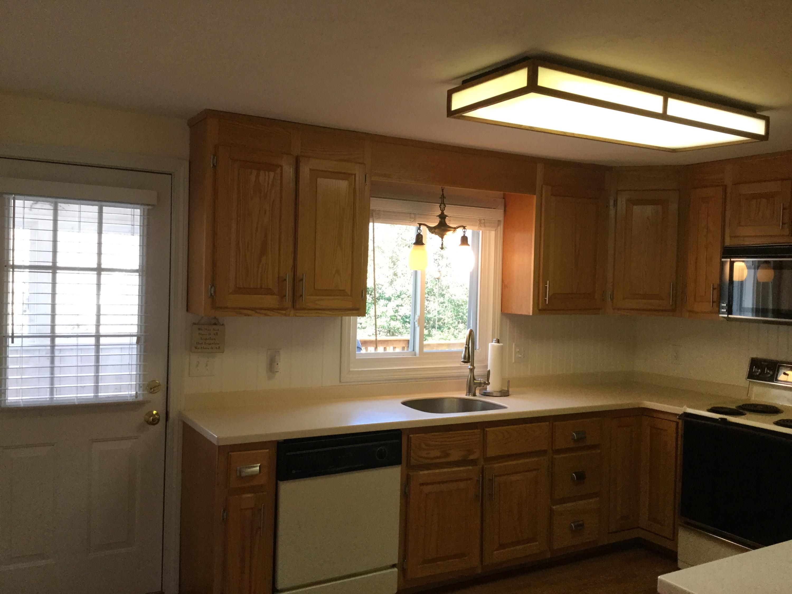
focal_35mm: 31
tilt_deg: -1.9
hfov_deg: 58.4
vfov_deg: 45.4
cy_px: 297
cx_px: 396
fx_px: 709
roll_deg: -2.0
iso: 40
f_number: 2.4
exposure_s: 1/30
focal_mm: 3.3
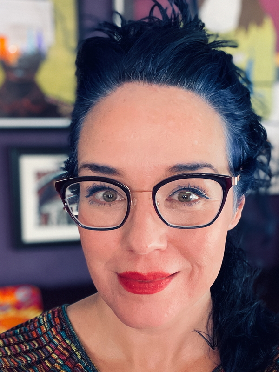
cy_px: 186
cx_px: 140
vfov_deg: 60.0
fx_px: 322
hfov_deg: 46.8
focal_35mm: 30
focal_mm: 2.71
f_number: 2.2
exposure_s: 1/60
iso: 320
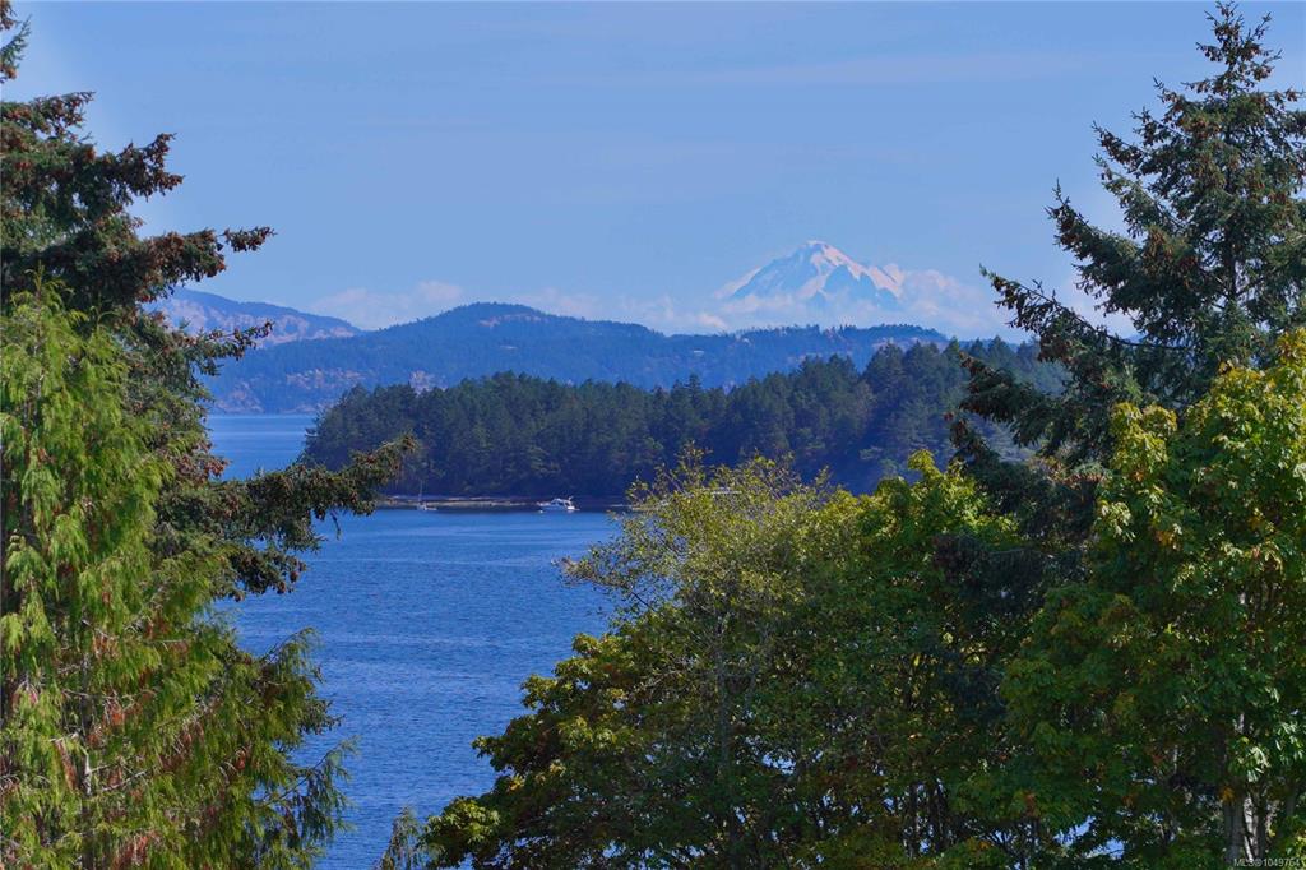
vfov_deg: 10.8
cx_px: 653
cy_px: 435
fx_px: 4606
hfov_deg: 16.1
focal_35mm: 127
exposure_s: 1/800
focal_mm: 85
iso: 100
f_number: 5.6
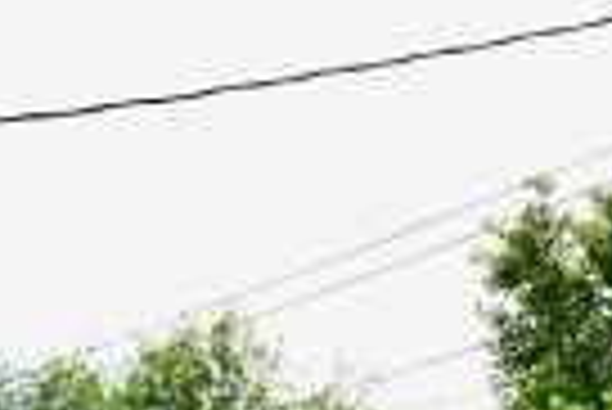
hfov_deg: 26.3
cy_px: 933
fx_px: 1310
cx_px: 279
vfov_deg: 13.7
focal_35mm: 77
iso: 640
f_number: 10
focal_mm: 14
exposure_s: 1/400
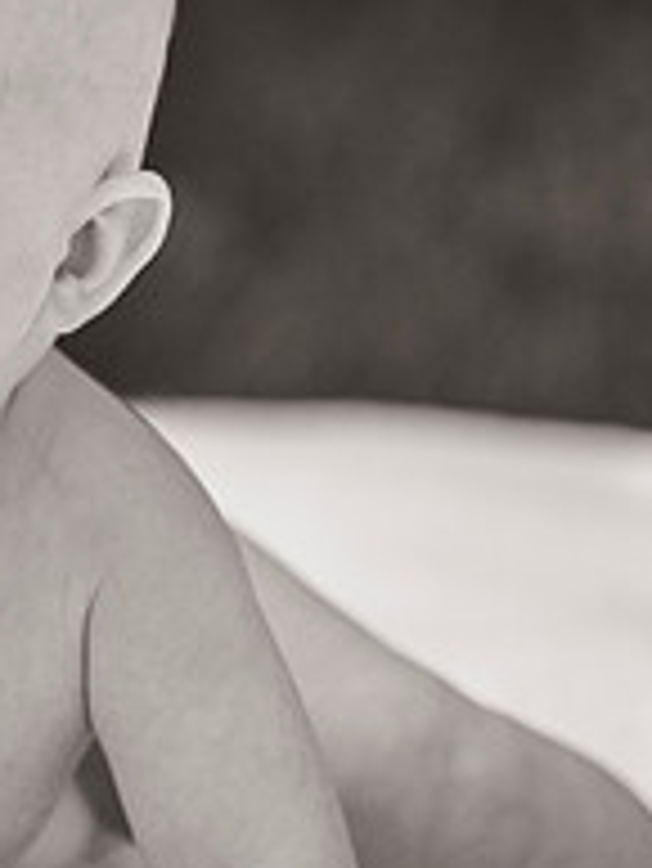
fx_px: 11615
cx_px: -189
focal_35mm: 463
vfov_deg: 4.3
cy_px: 254
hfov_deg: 3.2
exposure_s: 1/1250
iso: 400
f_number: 3.5
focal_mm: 160
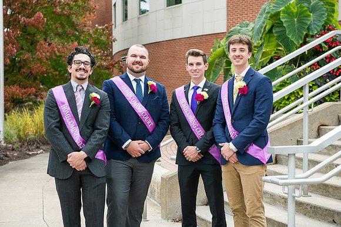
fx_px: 625
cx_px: 170
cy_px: 114
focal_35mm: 66
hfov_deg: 30.5
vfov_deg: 20.6
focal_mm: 66
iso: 200
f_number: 5
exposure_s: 1/320
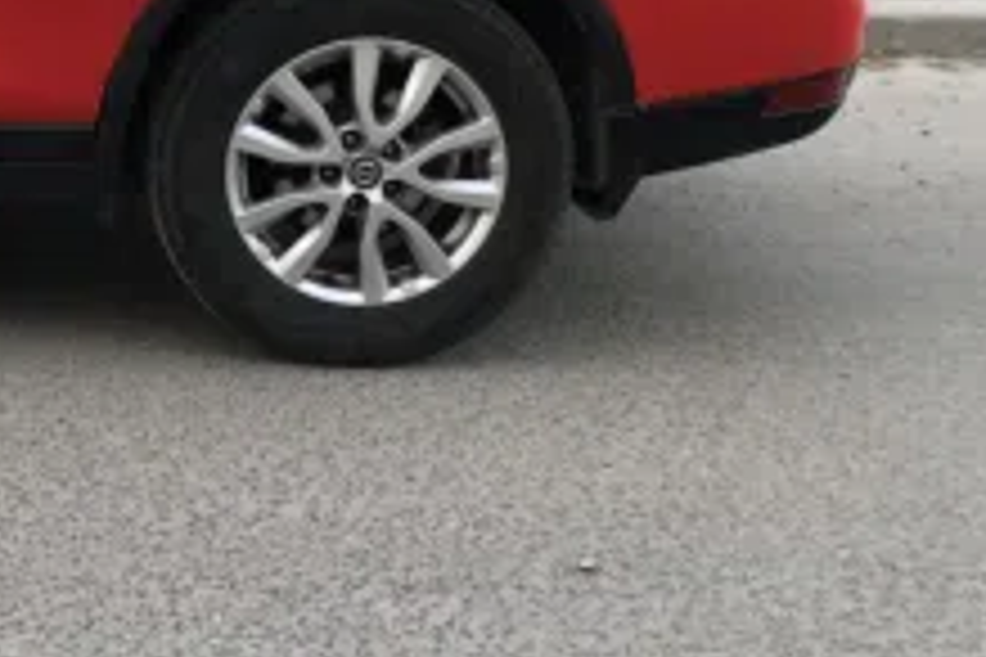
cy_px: -58
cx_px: -266
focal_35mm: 85
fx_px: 2328
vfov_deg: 15.7
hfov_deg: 21.8
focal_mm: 3.99
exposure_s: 1/30
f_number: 1.8
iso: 32
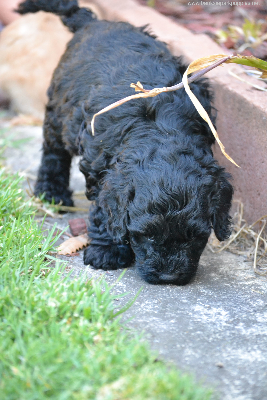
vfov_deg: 13.4
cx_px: 134
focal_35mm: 153
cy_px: 200
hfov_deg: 9.0
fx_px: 1702
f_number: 4.5
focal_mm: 102
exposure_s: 1/320
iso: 3200
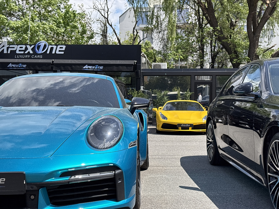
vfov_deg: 28.0
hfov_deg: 36.8
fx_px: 419
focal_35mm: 52
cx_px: 140
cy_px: 104
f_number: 1.6
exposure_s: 1/1901
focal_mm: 5.96
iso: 32
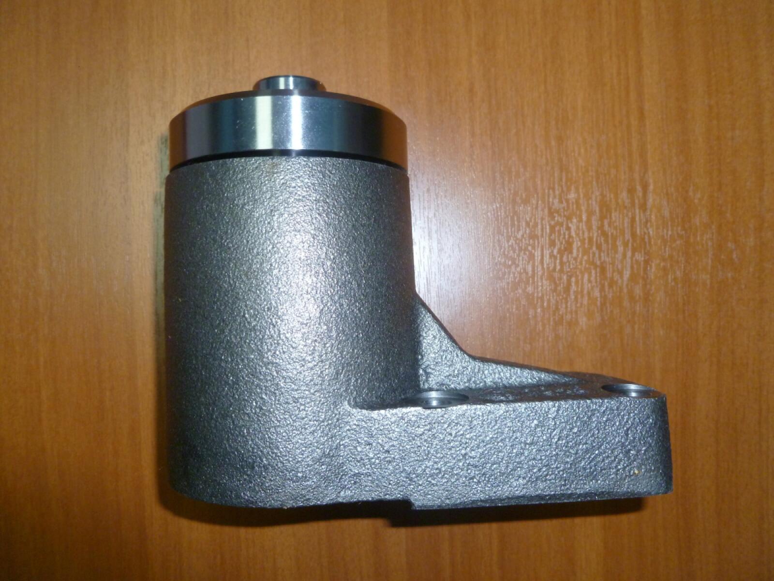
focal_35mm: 28
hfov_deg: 63.4
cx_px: 387
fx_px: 626
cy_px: 290
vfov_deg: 49.7
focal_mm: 5
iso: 250
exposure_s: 1/30
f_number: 3.3
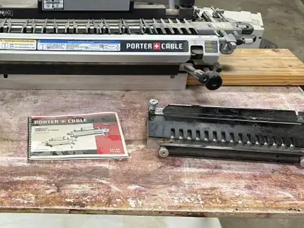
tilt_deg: -37.8
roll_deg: -0.2
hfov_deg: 38.7
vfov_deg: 30.7
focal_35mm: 47
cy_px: 146
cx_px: 56
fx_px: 413
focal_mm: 6.86
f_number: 1.78
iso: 160
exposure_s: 1/120
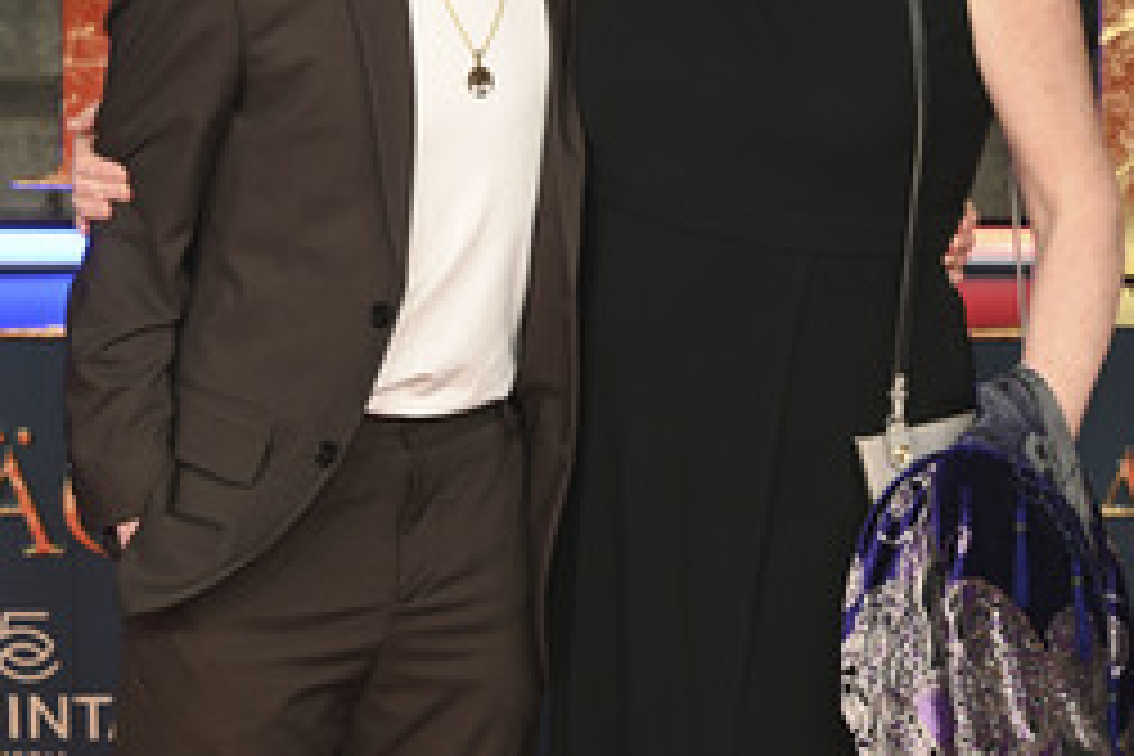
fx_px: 4221
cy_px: 130
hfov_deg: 15.3
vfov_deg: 10.2
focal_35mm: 134
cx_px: 583
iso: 640
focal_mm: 75
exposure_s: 1/125
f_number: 5.6
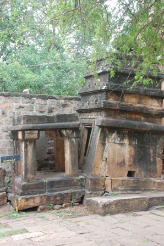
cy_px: 123
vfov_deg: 41.1
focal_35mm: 48
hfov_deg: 28.0
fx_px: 328
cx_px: 82
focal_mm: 32
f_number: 10
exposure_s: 1/30
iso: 450
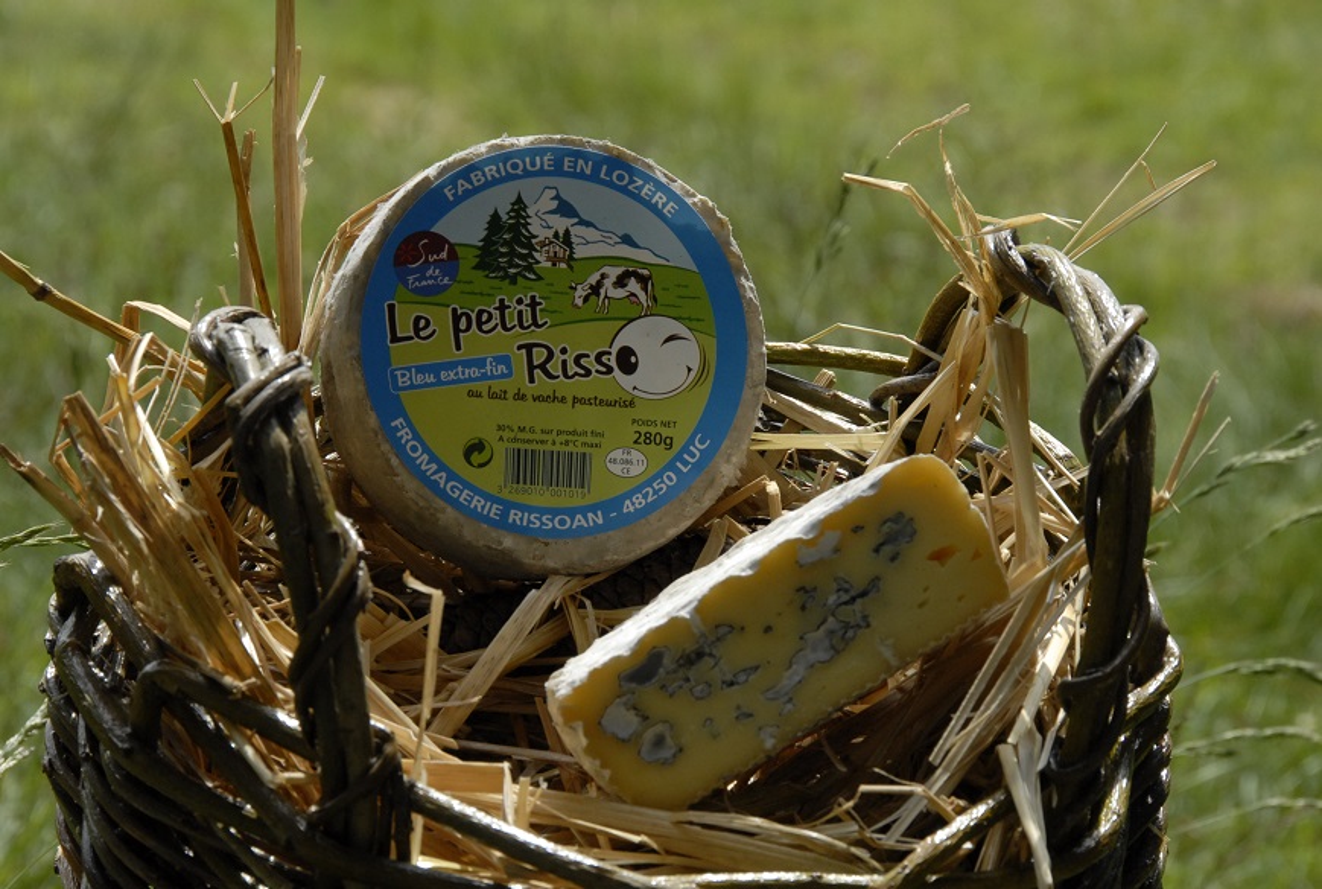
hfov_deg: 11.4
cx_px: 661
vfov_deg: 7.7
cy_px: 444
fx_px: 6626
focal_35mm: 180
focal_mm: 120
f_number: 11
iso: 400
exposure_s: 1/320
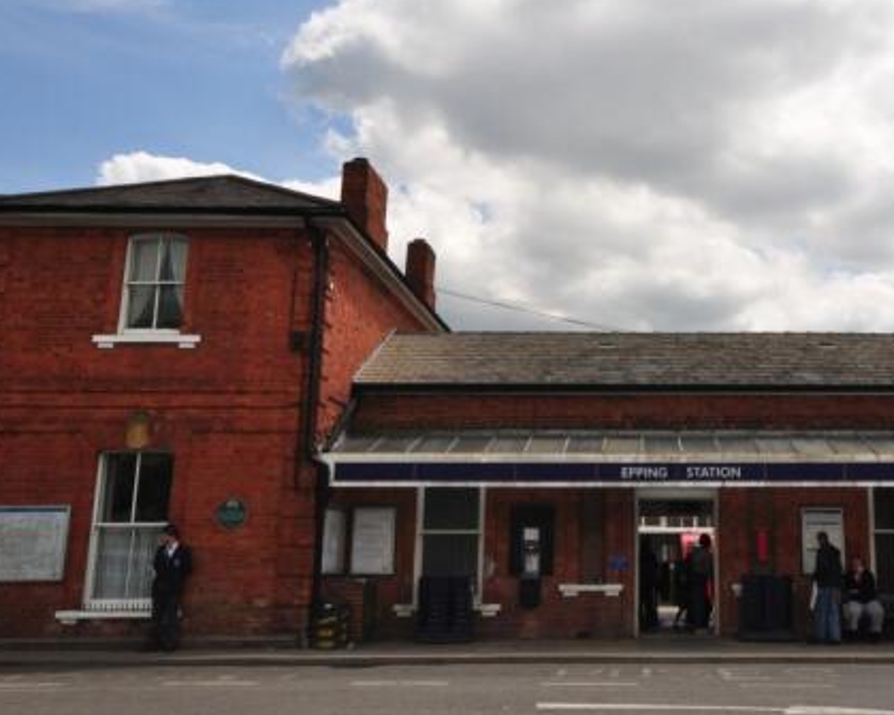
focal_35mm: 44
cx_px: 653
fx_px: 1164
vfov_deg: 34.0
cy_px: 284
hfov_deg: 41.0
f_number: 25
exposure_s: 1/80
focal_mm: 20
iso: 200
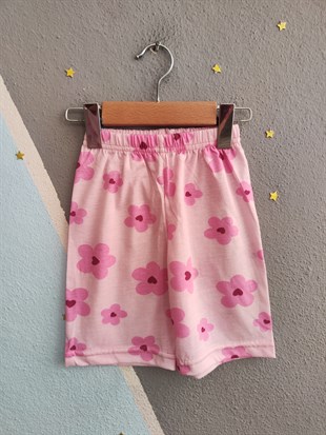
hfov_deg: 56.8
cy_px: 218
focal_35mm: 24
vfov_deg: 71.6
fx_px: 301
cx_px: 163
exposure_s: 1/100
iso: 263
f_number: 1.88
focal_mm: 5.59
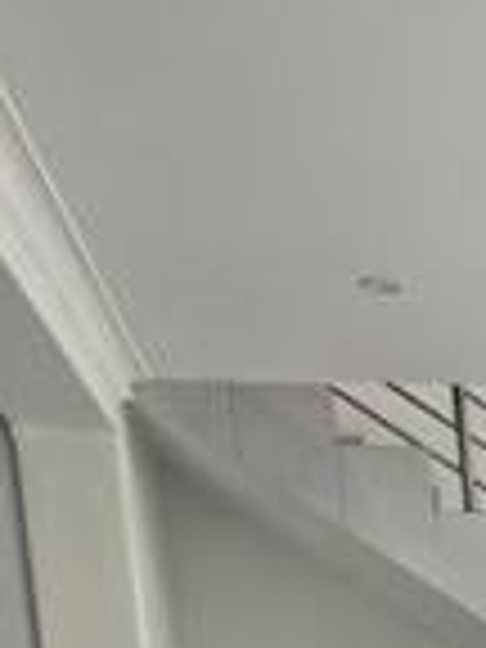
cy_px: 846
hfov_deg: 15.5
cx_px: 1017
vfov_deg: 23.8
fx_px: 1348
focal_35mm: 72
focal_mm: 1.76
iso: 250
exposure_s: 1/200
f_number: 2.2
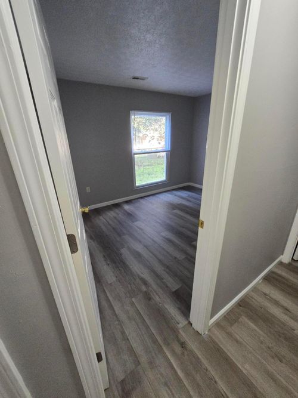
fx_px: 149
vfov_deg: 106.2
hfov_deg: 89.9
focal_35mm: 13
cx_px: 149
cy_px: 199
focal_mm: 2.2
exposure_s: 1/60
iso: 400
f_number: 2.2
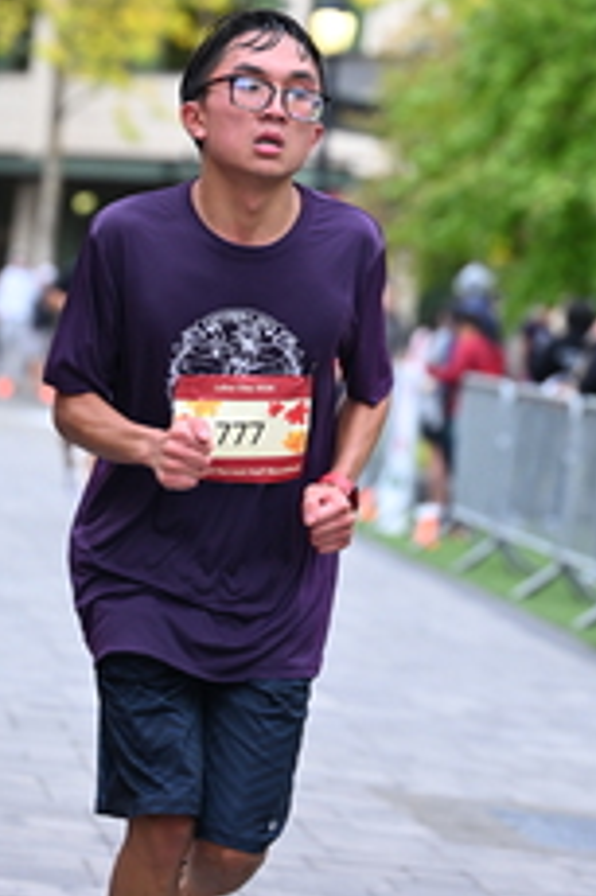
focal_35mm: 206
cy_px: 136
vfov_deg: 10.0
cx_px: 298
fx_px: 5123
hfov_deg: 6.7
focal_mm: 86
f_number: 2.8
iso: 1000
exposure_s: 1/1600
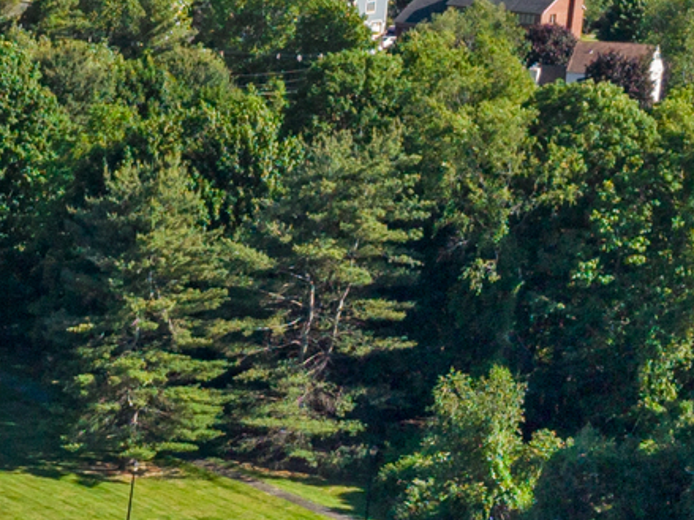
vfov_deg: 8.6
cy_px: 838
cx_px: -555
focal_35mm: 168
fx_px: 3367
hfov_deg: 11.0
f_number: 1.8
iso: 100
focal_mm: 8.67
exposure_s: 1/2500
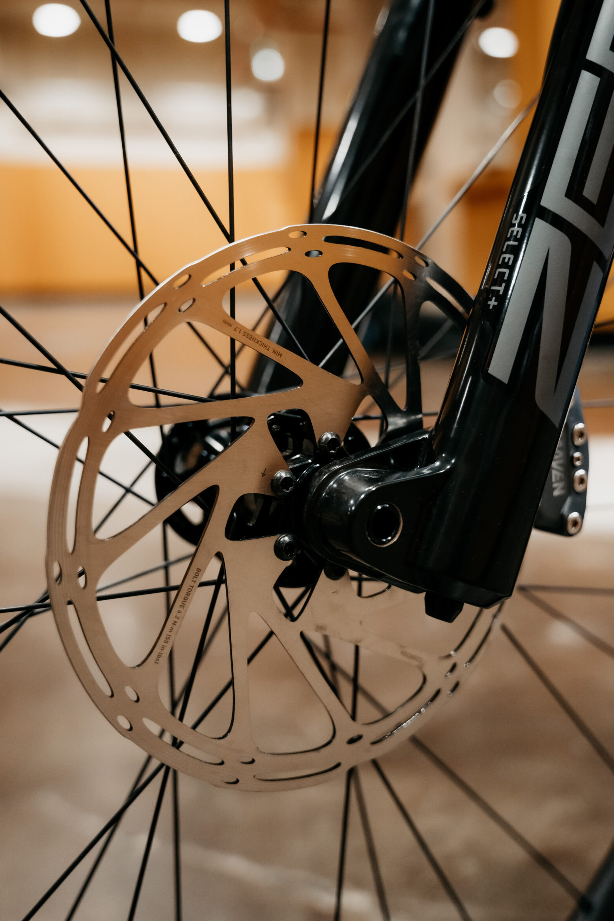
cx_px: 281
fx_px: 972
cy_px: 455
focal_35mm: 38
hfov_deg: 35.0
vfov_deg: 50.7
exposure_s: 1/125
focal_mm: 35
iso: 1600
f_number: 2.8
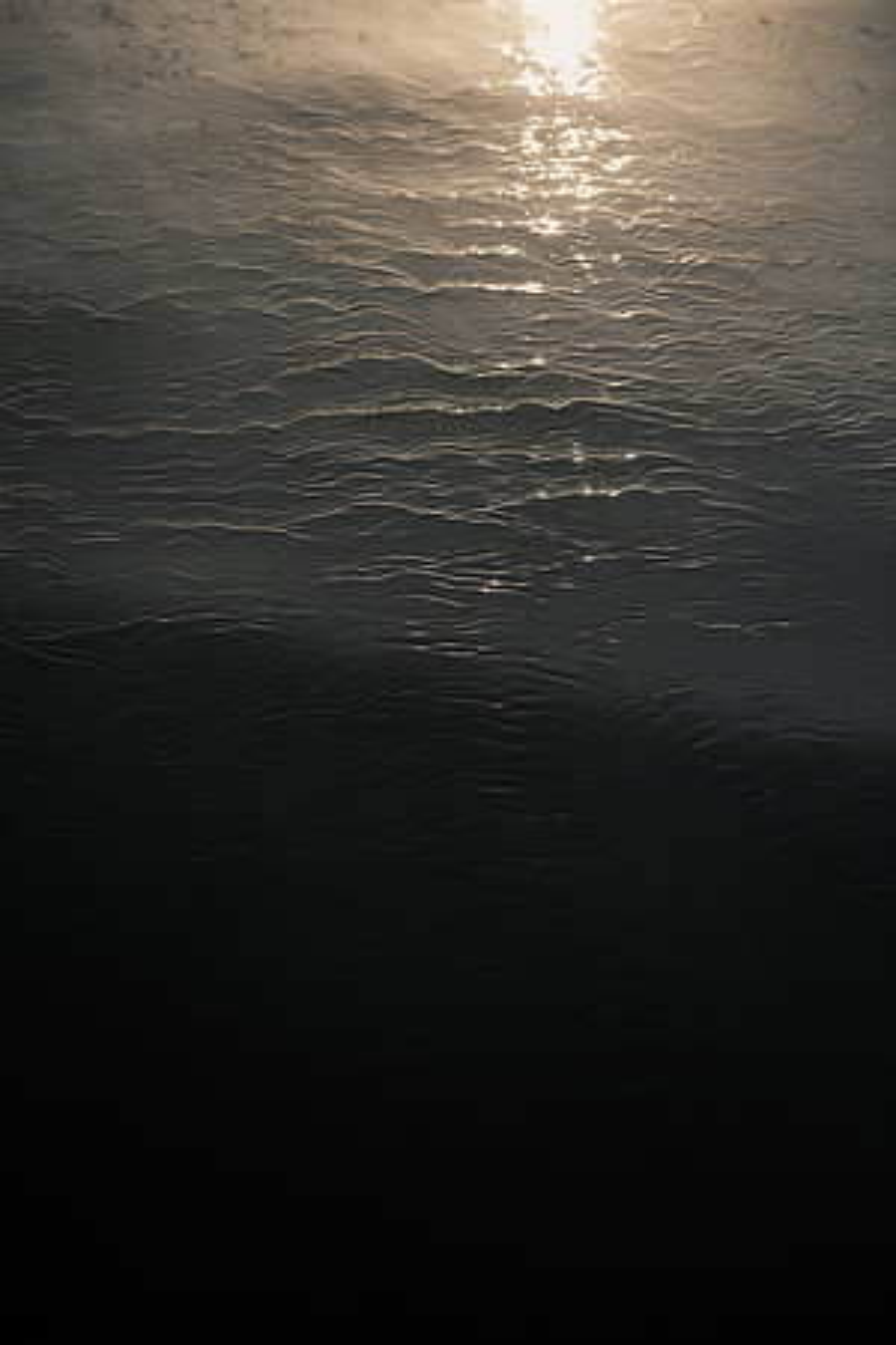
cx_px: 448
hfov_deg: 20.6
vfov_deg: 30.5
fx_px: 2464
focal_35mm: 66
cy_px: 672
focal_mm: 66
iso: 125
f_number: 3.2
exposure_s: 1/2000
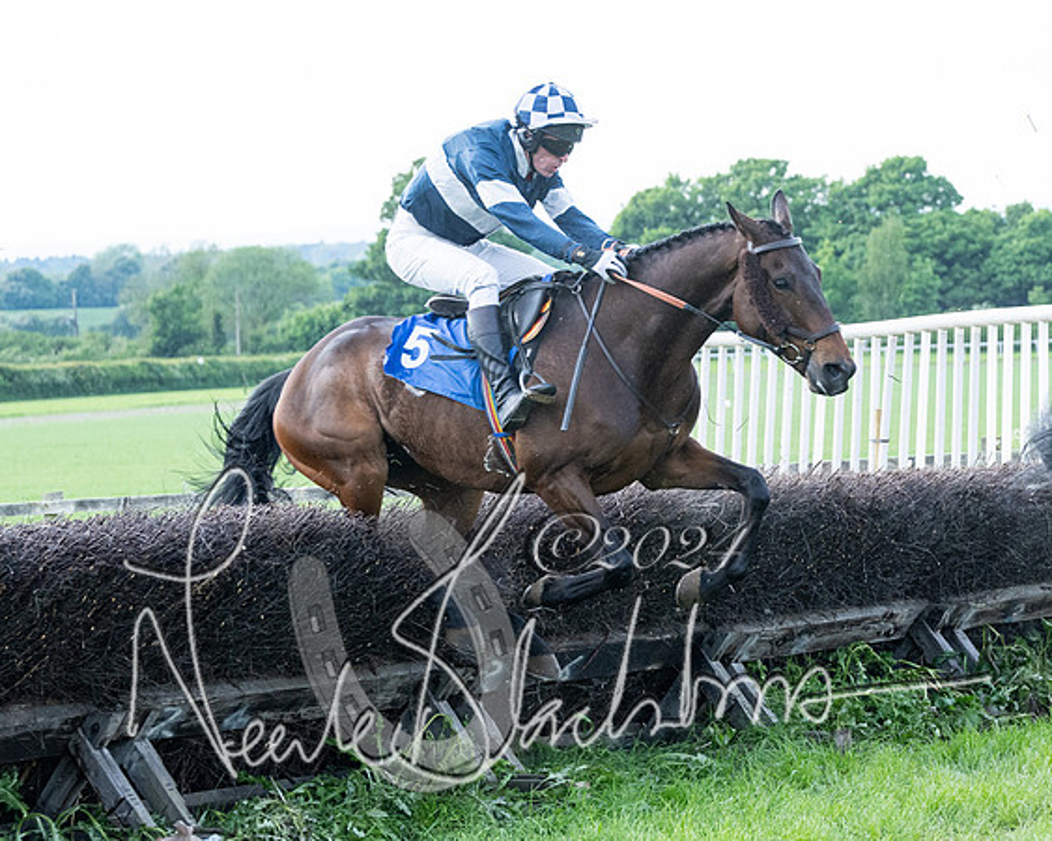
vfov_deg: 12.2
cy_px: 411
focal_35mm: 126
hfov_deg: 15.1
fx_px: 3921
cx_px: 990
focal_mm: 70
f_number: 4
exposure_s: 1/2500
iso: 1000
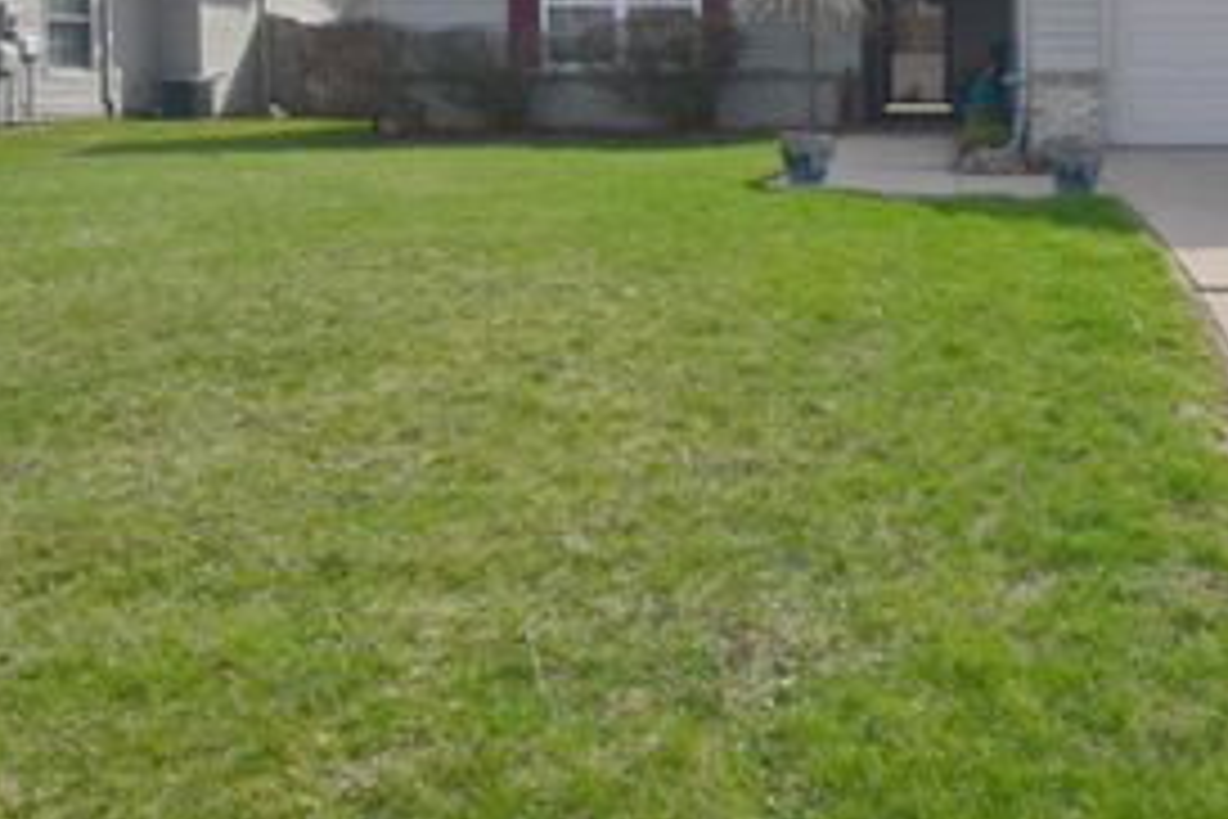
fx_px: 1126
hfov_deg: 53.1
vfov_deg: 38.1
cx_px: 999
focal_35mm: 33
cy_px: 133
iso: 320
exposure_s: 1/500
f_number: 11
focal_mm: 12
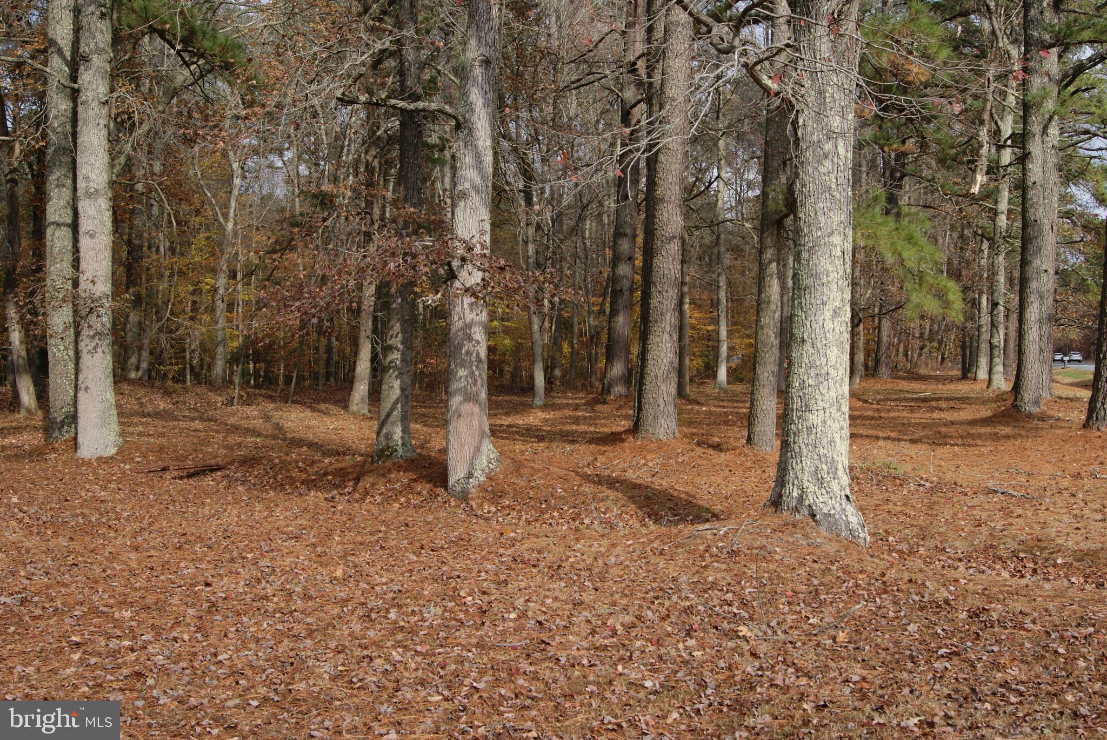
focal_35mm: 39
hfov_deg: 49.5
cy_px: 370
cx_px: 554
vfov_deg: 34.3
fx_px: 1200
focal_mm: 26
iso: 100
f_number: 11
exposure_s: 1/80
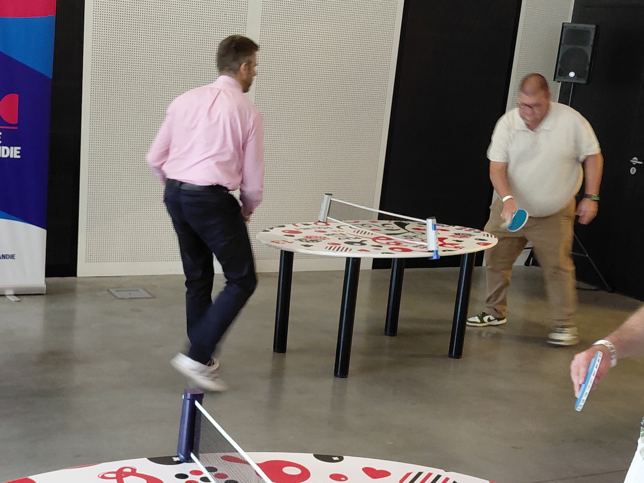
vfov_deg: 27.3
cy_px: 328
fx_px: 986
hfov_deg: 35.7
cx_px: 203
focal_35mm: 53
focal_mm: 4.69
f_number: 1.8
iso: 320
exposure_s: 1/25
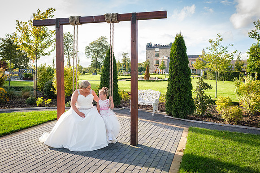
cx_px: 133
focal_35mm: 27
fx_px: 194
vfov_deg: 48.1
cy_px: 79
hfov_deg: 67.7
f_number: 2.8
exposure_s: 1/500
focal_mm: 16
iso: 200
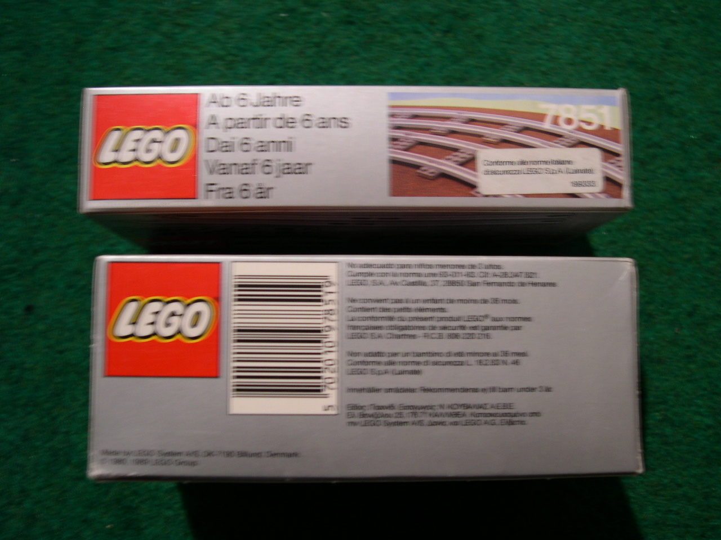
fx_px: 791
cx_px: 360
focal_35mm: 38
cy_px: 270
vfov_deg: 37.7
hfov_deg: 49.0
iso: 119
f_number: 2.8
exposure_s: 1/4.8
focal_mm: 8
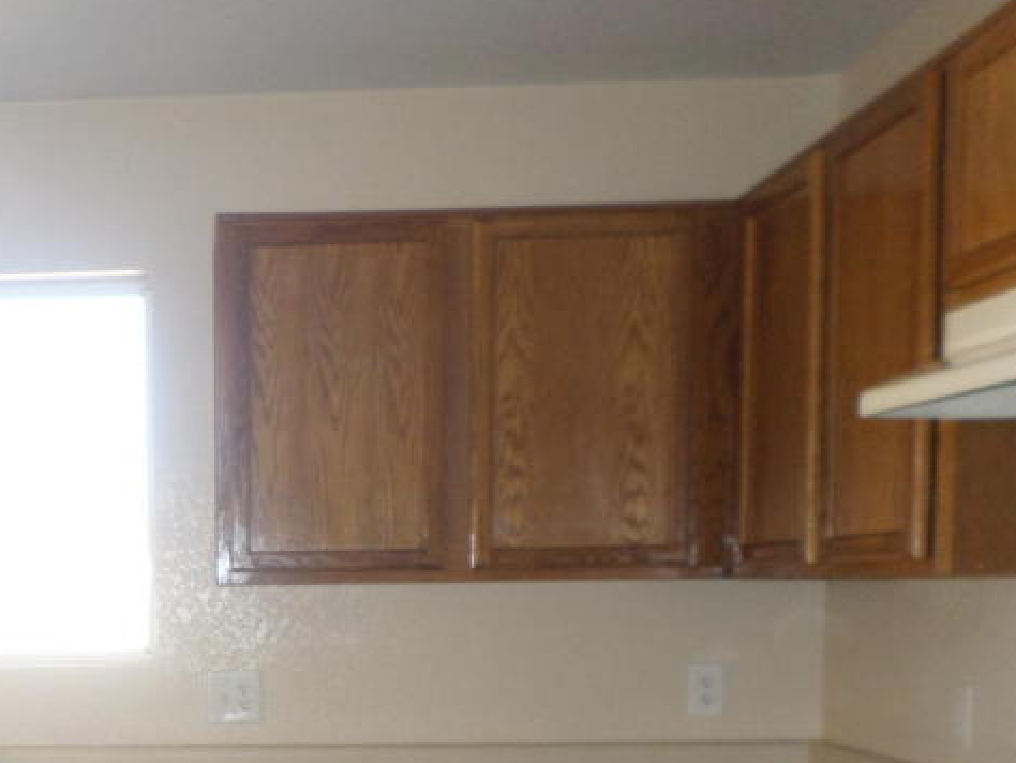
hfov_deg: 33.2
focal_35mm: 54
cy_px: 757
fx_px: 1586
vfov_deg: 25.7
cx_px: 54
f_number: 2.5
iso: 120
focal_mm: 4.5
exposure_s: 1/30
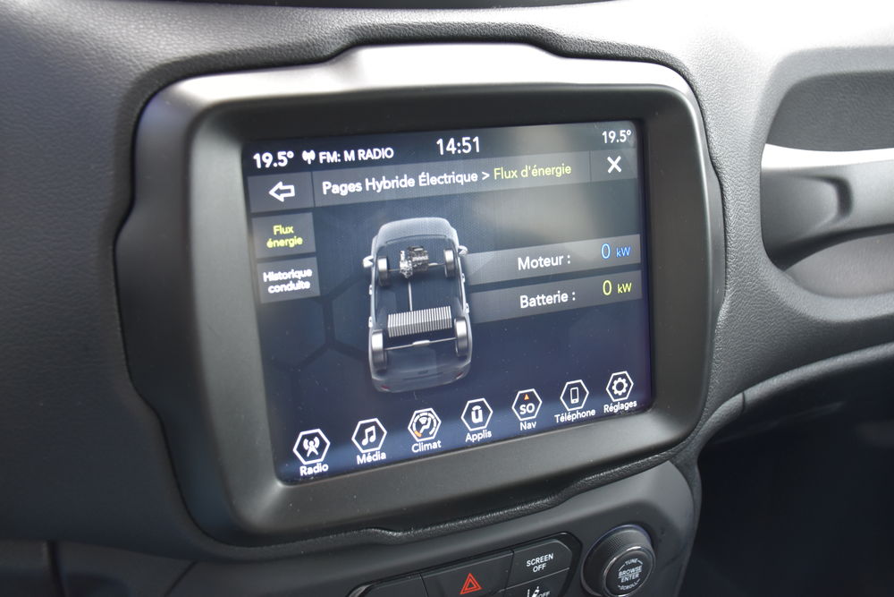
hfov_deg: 55.1
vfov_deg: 38.4
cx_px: 447
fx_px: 857
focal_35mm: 34
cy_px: 298
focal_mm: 23
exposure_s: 1/60
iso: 560
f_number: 4
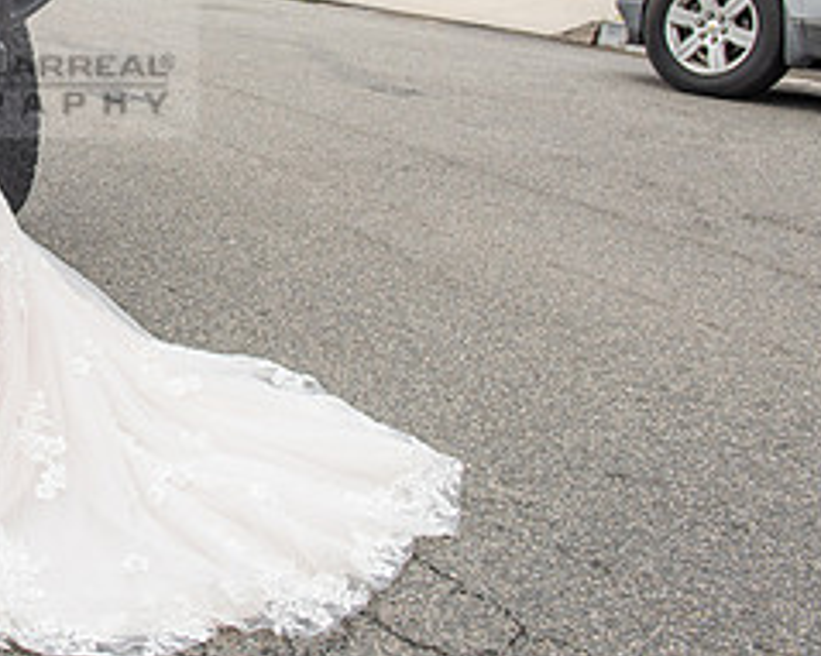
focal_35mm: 66
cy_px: 57
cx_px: -93
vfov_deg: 22.5
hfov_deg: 26.4
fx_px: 1603
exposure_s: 1/200
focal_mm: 29
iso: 500
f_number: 5.6
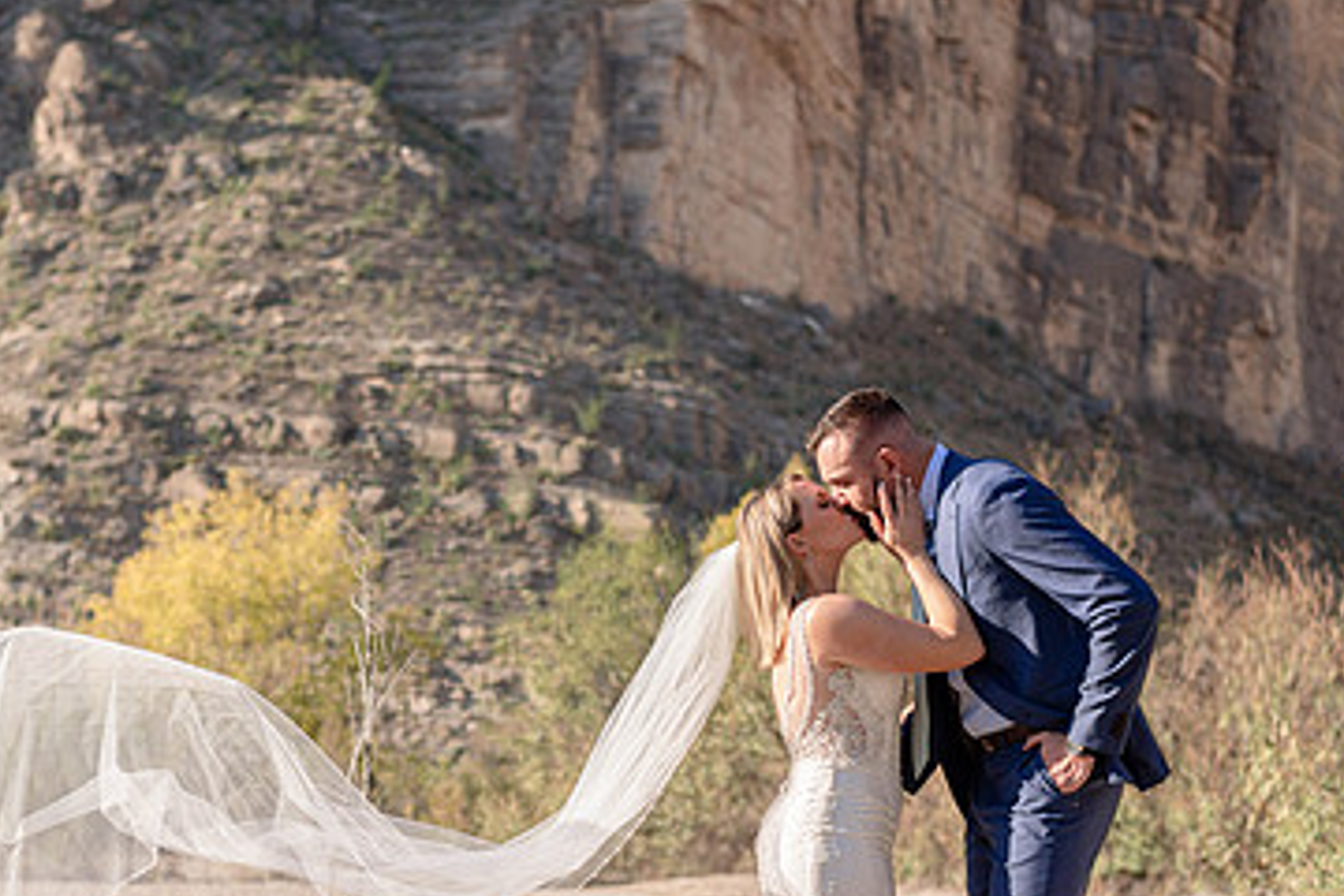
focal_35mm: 87
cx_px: 442
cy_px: 692
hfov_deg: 23.3
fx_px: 3248
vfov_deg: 15.6
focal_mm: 50
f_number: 2.8
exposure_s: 1/3200
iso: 200
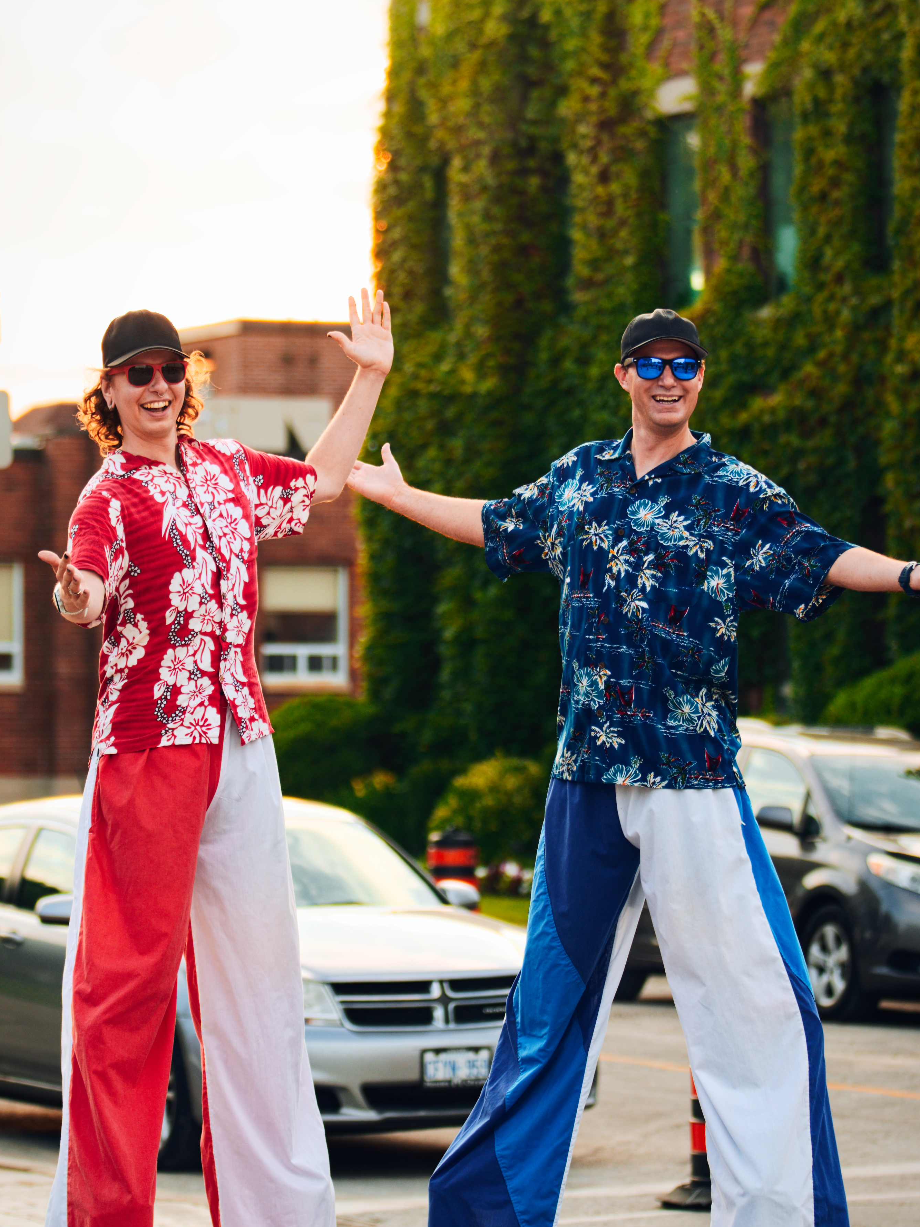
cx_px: 413
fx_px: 5776
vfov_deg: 12.1
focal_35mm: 163
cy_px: 574
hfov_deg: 9.1
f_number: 2.8
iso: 125
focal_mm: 86
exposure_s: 1/250
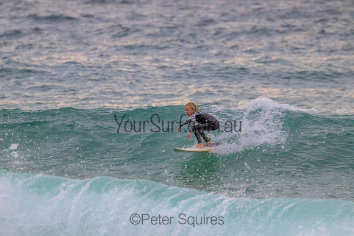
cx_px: 177
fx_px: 7868
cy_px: 118
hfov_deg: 2.6
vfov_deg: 1.7
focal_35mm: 800
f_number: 11
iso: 8000
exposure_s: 1/1600
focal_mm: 800
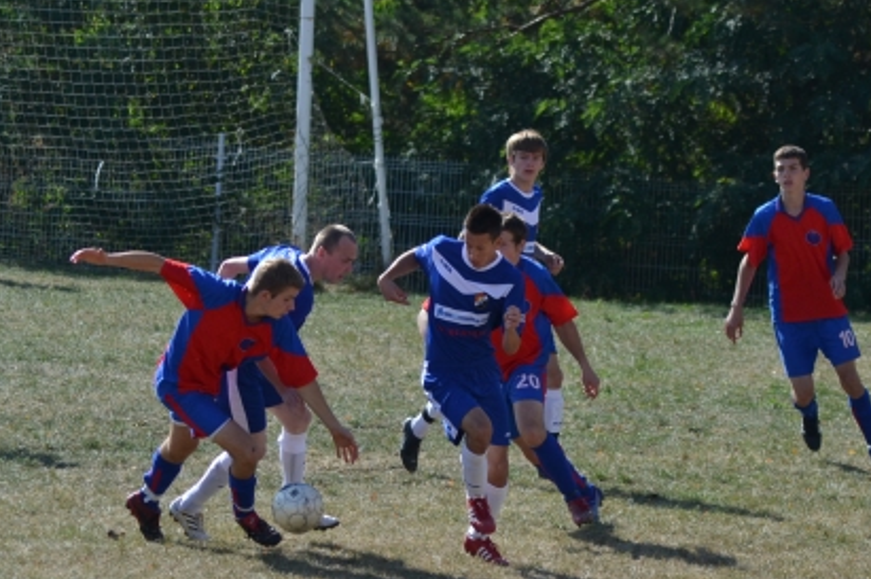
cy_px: 349
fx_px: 5959
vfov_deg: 5.6
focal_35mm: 247
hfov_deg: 8.4
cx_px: 386
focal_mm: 135
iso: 400
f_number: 5.6
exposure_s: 1/1600
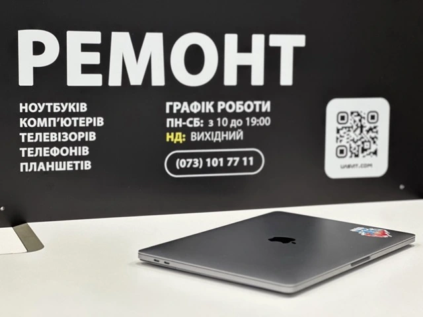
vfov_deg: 19.1
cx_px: 212
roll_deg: -1.8
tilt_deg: -9.0
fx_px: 941
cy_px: 158
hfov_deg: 25.3
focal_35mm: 77
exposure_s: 1/33
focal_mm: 9
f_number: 2.8
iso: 125
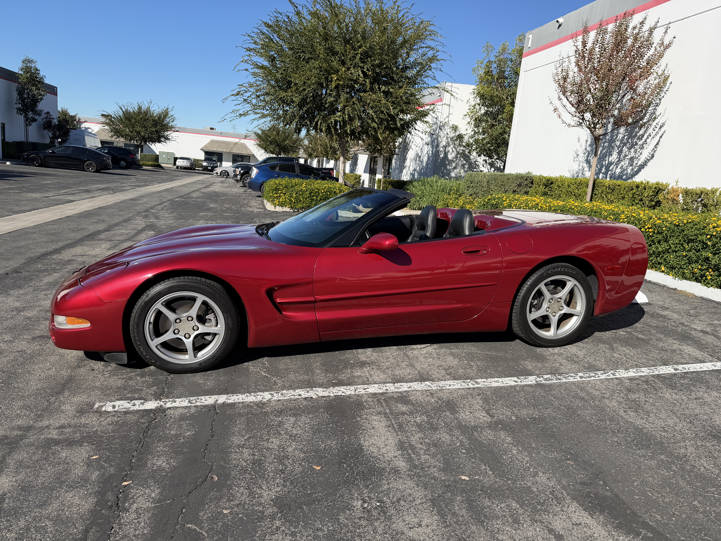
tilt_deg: -9.0
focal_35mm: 24
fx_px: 500
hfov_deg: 71.6
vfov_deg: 56.8
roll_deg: -4.9
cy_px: 270
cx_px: 360
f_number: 1.78
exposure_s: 1/3759
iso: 80
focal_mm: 6.76
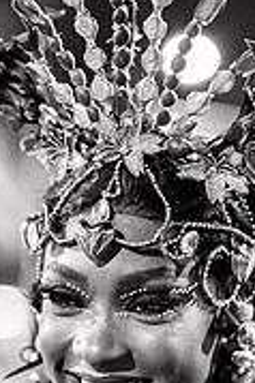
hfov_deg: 7.2
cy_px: 368
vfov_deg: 10.8
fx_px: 2012
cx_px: 176
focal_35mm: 189
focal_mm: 50
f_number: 1.2
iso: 2000
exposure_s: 1/320
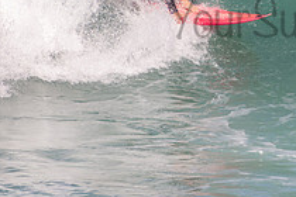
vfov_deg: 0.8
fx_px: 13631
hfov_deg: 1.2
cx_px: 316
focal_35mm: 1658
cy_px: 5
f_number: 5.6
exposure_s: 1/1250
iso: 220
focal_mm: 400
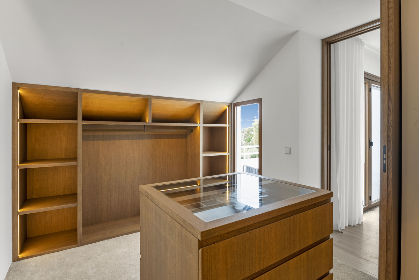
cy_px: 140
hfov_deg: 89.3
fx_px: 212
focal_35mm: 18
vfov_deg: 66.9
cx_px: 210
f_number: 8
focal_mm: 18.2
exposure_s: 1.3
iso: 100
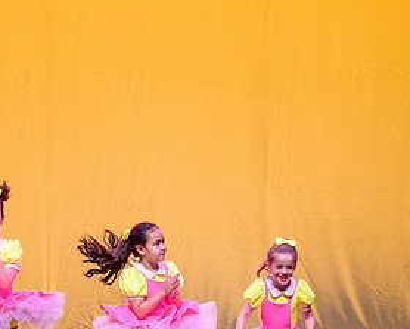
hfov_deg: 6.9
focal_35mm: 281
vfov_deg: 5.5
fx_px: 3413
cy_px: 191
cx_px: 140
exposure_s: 1/320
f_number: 2.8
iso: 1250
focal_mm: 120
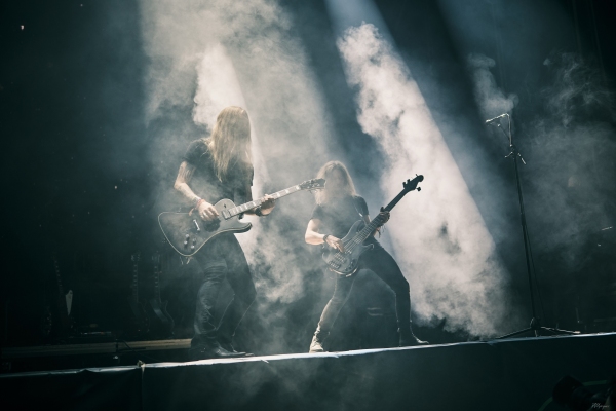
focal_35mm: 41
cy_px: 206
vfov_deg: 32.6
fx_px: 702
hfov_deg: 47.4
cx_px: 308
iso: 640
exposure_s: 1/125
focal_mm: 27
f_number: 1.2
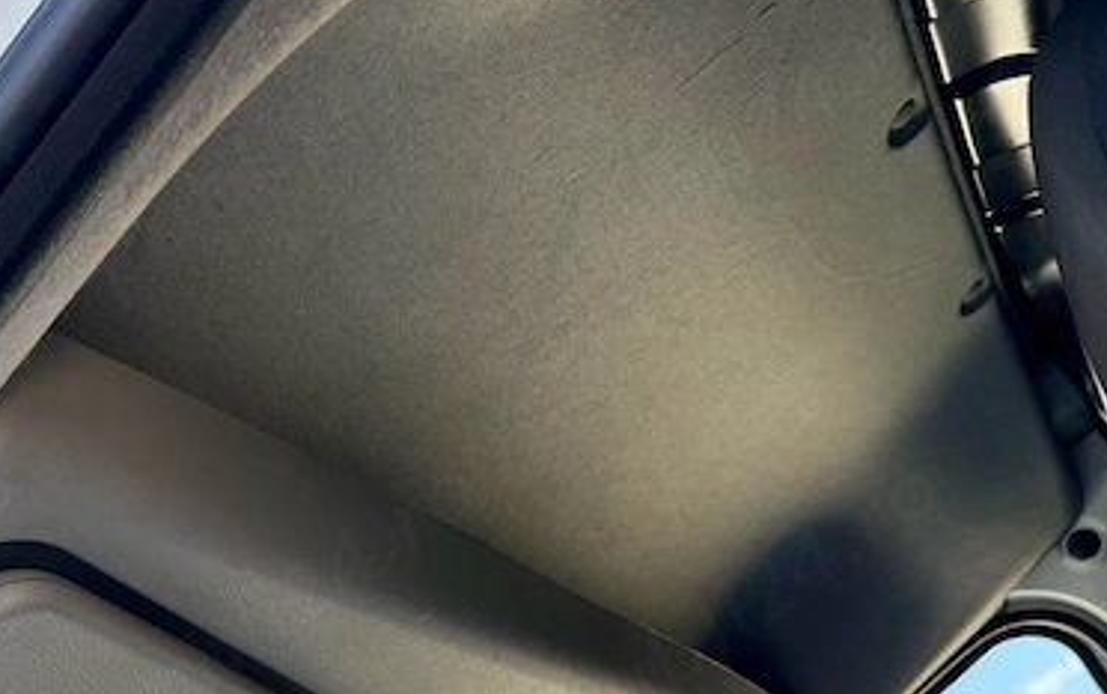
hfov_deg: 47.7
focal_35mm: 41
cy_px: 625
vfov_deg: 30.0
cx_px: 402
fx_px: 1238
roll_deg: +27.2
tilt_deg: +25.7
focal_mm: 6.76
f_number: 1.78
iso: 100
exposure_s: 1/602
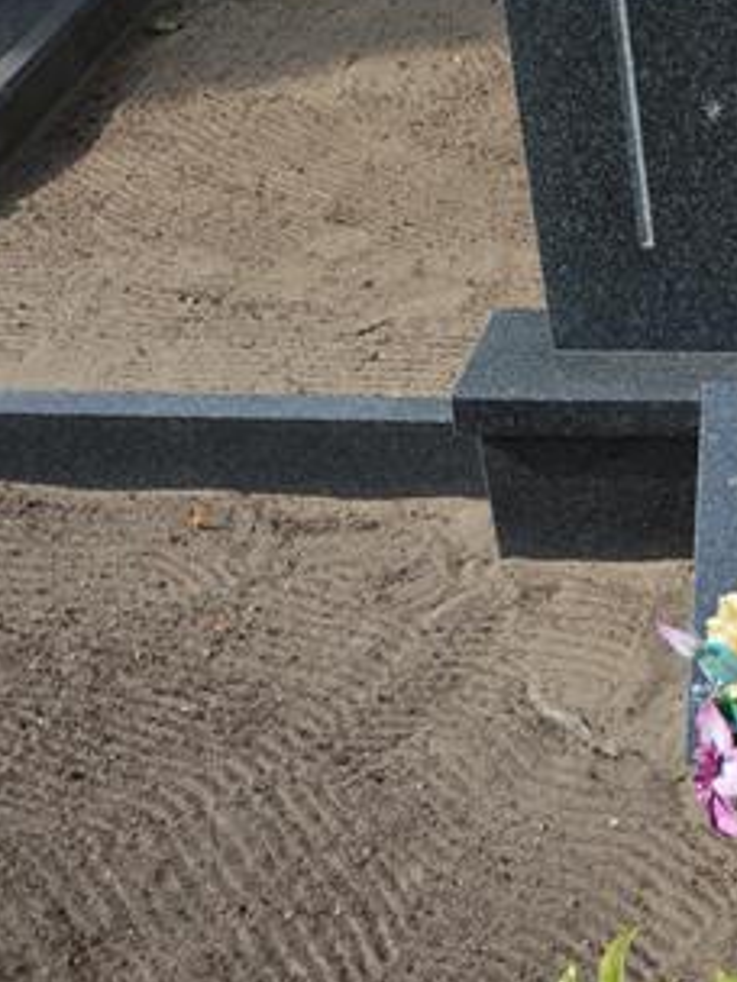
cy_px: 336
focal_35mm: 79
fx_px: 2243
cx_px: 954
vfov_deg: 24.6
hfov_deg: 17.5
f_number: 6.3
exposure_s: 1/160
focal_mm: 26
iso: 100
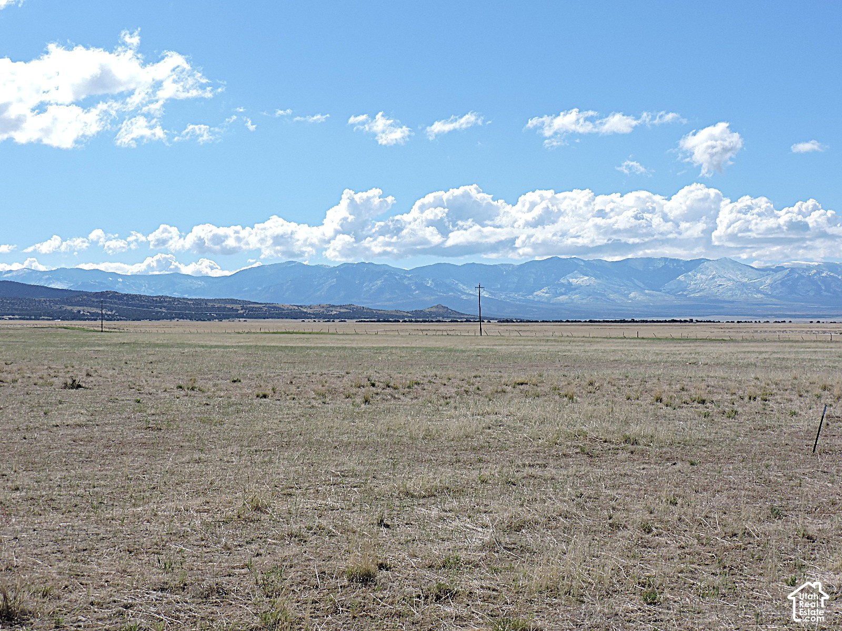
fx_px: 1216
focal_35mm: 50
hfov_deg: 38.2
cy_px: 316
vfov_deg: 29.1
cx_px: 421
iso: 100
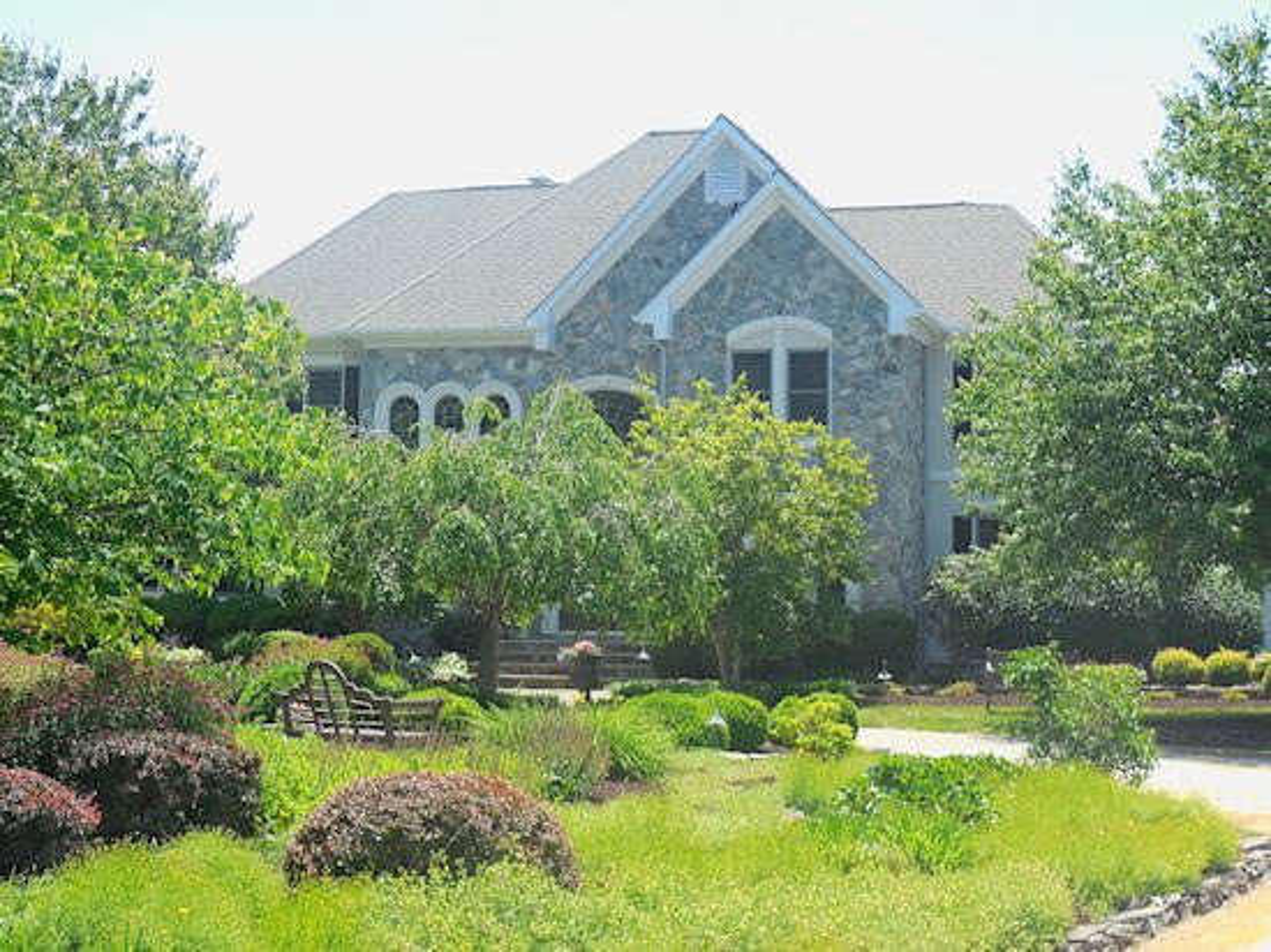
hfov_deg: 29.4
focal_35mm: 66
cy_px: 476
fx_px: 2422
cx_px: 636
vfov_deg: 22.2
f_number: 4.2
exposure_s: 1/320
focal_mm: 10.9
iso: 125
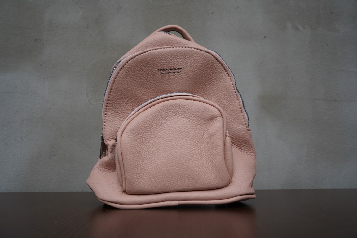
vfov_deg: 37.9
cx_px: 178
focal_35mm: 35
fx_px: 347
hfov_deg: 54.4
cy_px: 119
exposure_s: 1/250
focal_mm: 35
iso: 250
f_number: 8
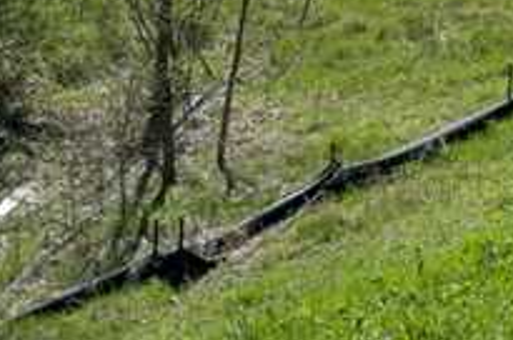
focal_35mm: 219
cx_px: 1504
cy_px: -454
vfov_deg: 6.0
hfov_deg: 8.1
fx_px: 3116
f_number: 8
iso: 400
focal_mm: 35
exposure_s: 1/2000
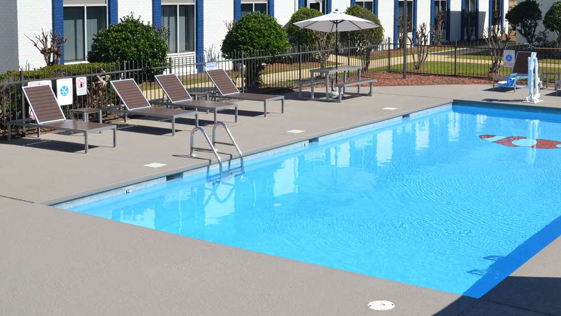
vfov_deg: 21.5
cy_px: 52
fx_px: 818
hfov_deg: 37.4
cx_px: 375
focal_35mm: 55
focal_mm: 24
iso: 160
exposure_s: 1/500
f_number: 8
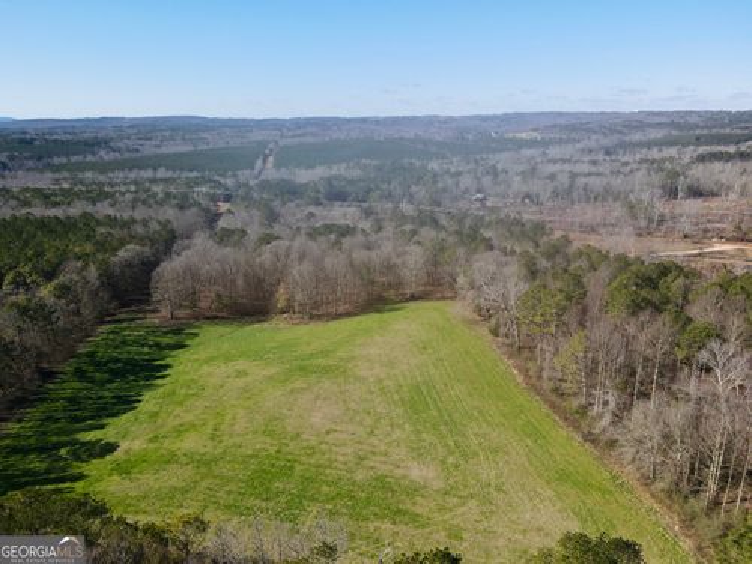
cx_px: 376
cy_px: 282
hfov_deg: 71.6
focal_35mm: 24
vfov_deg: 56.8
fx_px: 521
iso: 100
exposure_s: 1/500
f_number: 2.8
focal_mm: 4.5
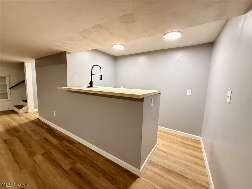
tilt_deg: -5.8
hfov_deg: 102.1
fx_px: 102
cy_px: 94
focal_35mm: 14
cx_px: 126
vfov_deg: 85.7
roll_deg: -1.1
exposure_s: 1/60
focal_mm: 2.22
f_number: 2.2
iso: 320
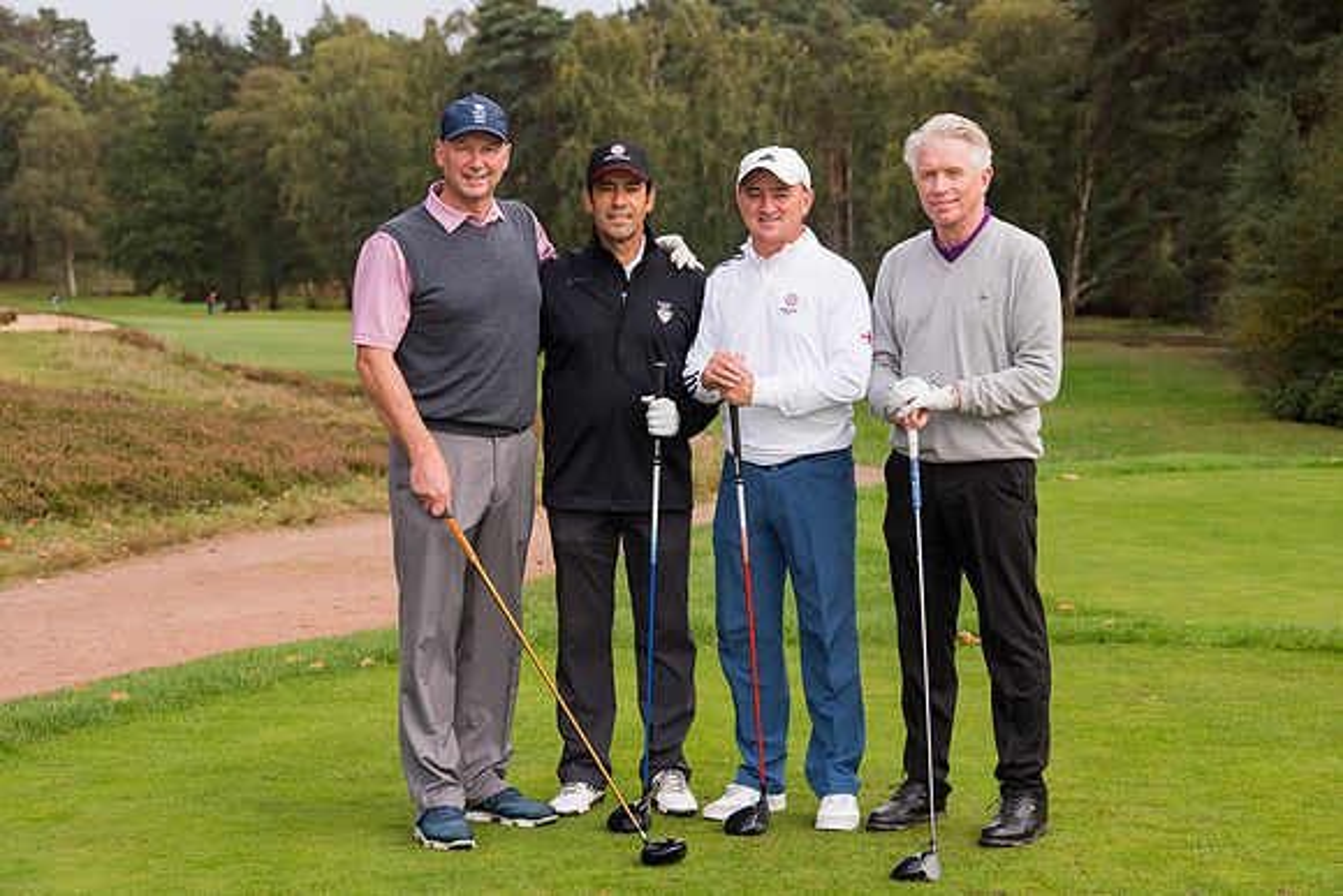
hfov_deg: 19.5
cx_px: 672
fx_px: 3918
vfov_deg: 13.0
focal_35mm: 105
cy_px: 448
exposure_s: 1/250
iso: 400
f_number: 8
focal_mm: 105
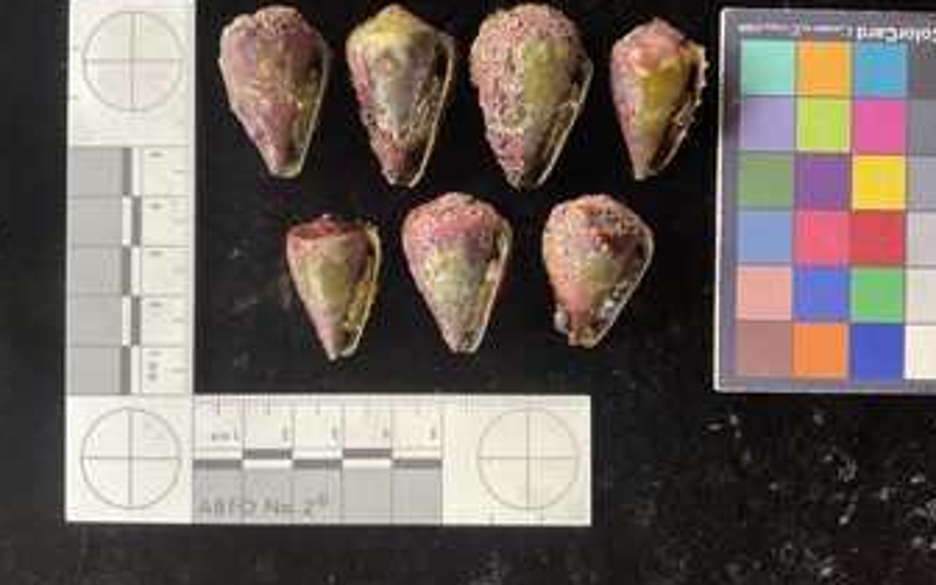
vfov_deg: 39.3
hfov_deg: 59.6
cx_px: 476
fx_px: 816
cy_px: 247
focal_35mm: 32
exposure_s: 1/60
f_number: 1.8
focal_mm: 3
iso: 100
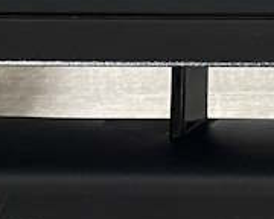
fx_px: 1127
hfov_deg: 11.8
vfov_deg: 11.0
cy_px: -15
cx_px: 616
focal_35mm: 139
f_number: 1.6
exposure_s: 1/33
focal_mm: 5.1
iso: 500
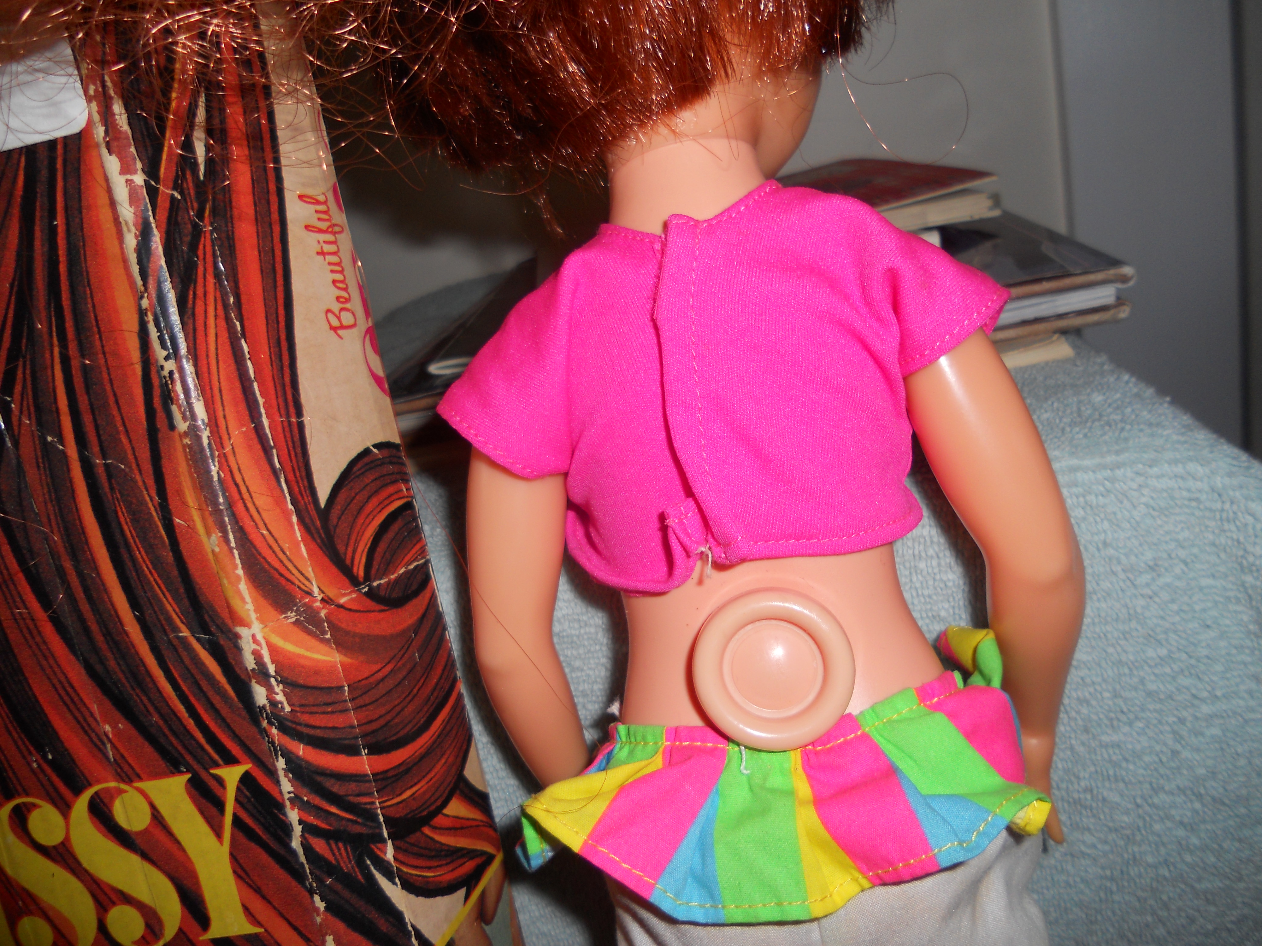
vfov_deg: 51.4
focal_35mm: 27
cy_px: 473
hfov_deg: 65.3
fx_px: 984
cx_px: 631
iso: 80
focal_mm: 4.9
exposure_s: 1/25
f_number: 8
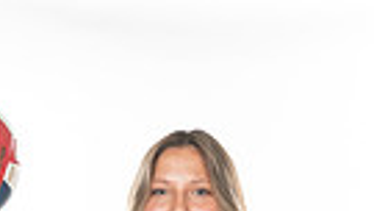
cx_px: 161
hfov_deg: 10.7
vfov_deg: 5.7
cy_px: 591
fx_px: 2004
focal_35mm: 202
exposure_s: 1/320
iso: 800
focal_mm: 58
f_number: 7.1
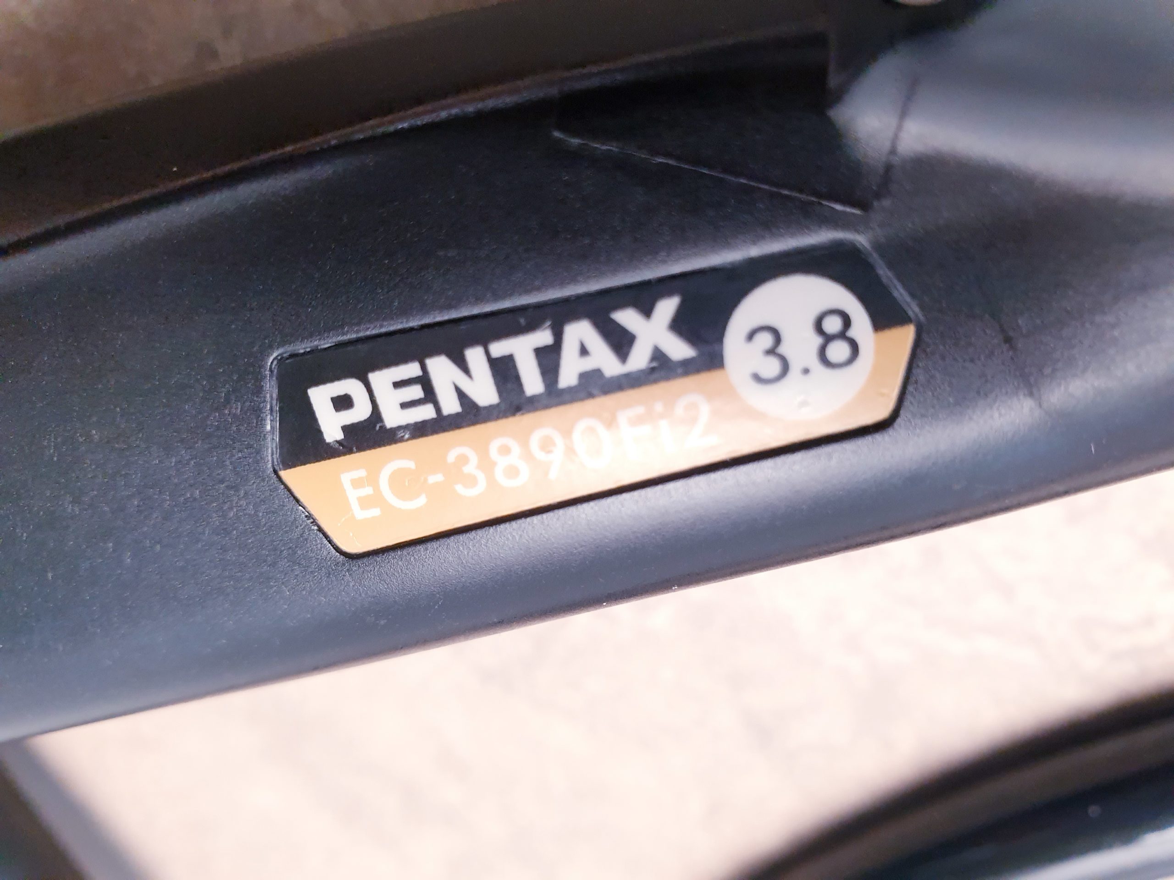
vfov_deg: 53.1
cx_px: 587
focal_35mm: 26
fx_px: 882
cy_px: 440
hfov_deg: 67.3
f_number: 2.4
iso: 200
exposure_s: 1/50
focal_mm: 4.3
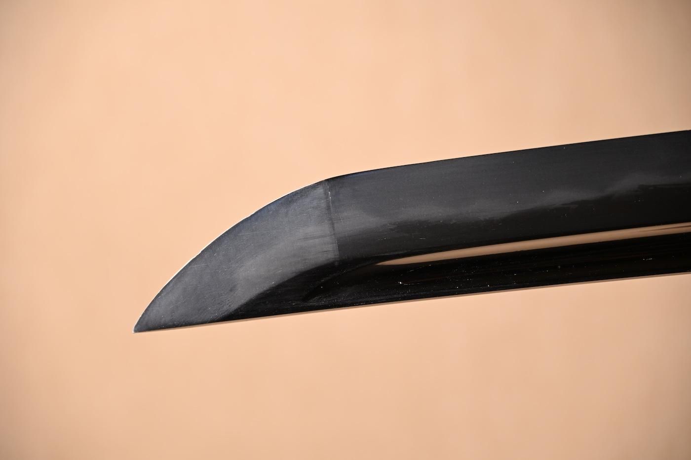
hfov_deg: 14.6
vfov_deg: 9.7
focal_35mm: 141
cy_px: 230
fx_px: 2706
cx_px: 346
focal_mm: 94
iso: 100
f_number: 5.6
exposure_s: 1/2
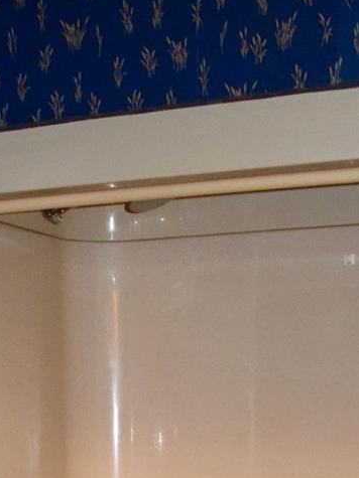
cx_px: 42
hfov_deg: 17.3
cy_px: 586
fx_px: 1162
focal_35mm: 84
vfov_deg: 21.5
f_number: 3.5
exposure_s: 1/60
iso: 2200
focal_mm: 18
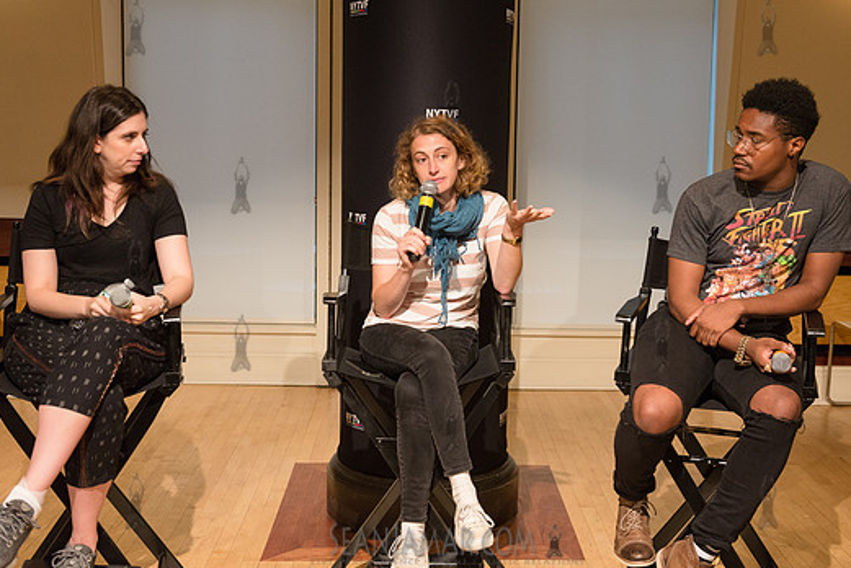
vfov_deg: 27.6
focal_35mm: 49
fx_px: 1159
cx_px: 451
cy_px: 264
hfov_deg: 40.3
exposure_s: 1/320
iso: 2500
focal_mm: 44
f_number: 4
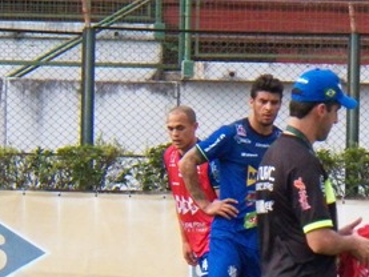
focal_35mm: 930
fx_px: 9918
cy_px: 270
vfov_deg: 1.6
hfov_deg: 2.1
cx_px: 420
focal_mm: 57.7
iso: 800
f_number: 4
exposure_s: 1/500
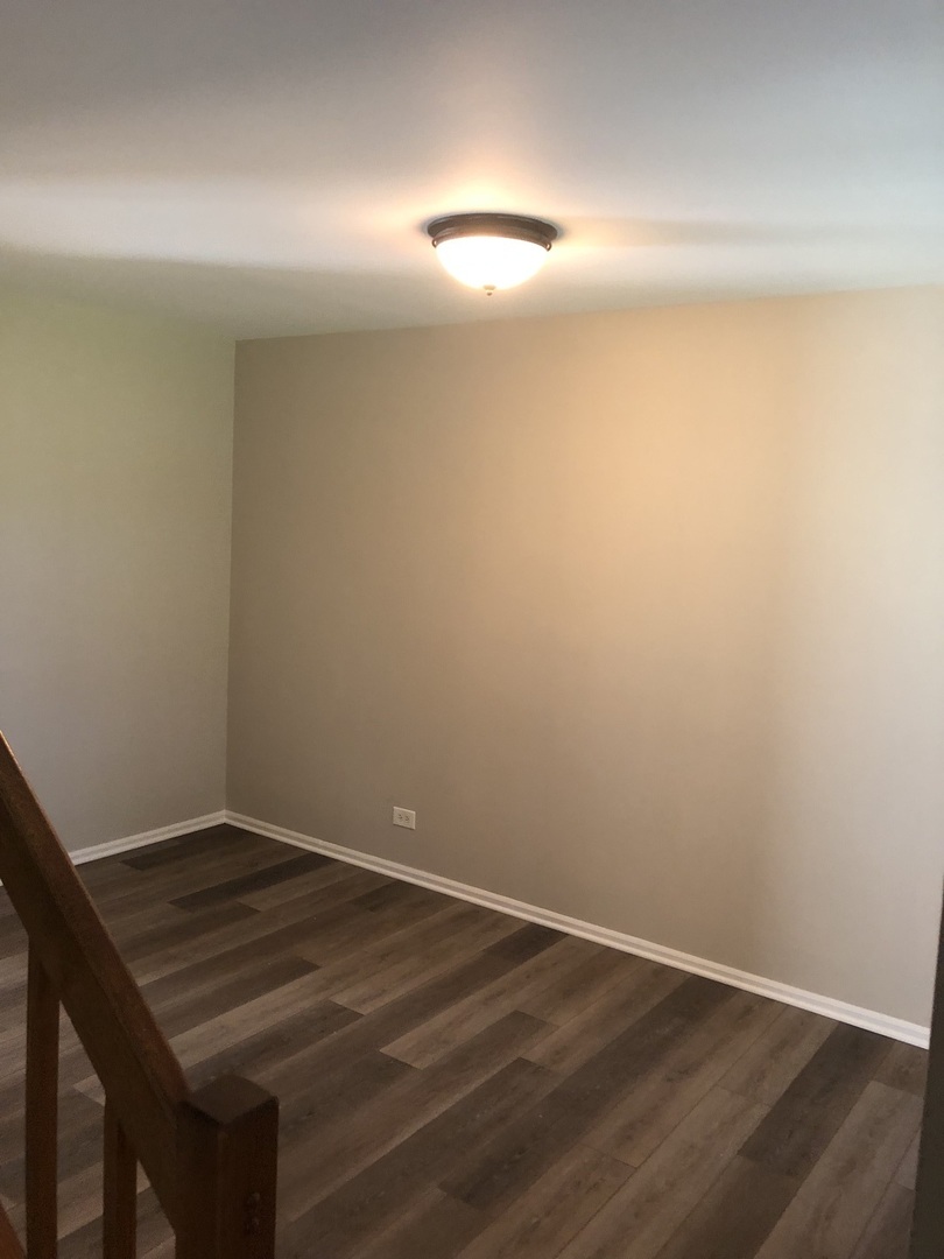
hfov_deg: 49.7
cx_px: 472
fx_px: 1018
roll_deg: -4.5
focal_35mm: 28
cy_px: 630
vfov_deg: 63.4
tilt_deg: -5.5
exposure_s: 1/15
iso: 80
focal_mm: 3.99
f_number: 1.8
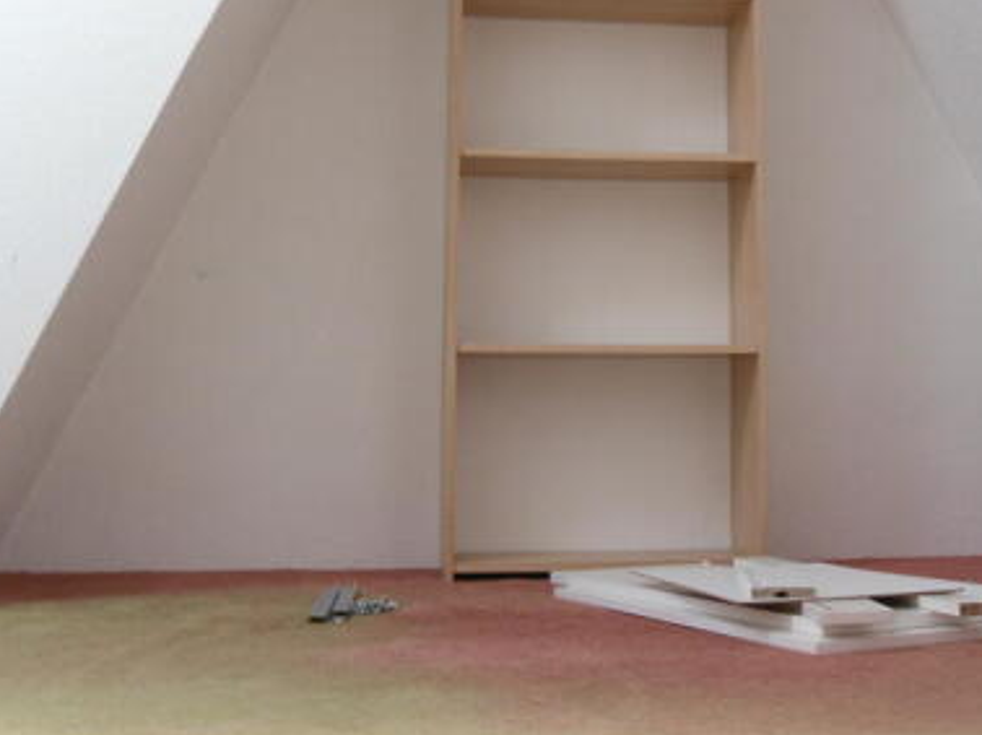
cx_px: 612
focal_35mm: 54
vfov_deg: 26.8
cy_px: 227
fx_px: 1531
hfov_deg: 35.4
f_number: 3.5
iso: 100
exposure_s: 1/45
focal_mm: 6.3
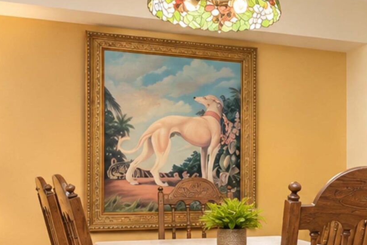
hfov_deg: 38.5
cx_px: 343
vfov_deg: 27.9
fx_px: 479
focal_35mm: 47
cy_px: 206
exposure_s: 1/60
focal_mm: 10
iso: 2000
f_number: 8
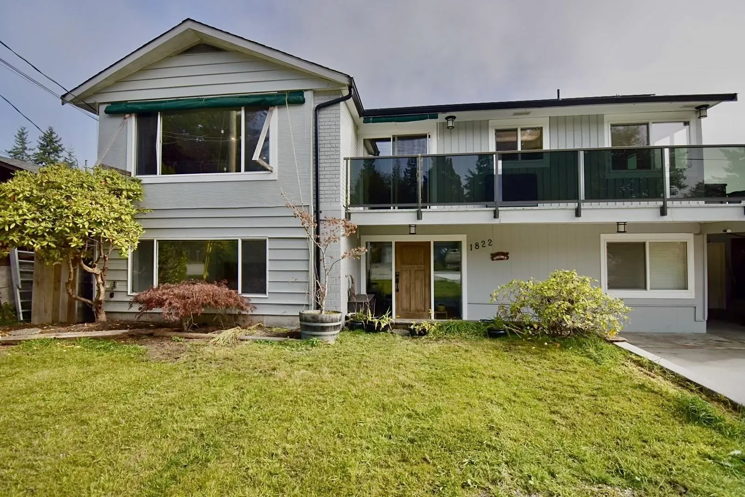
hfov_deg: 95.0
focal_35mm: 16
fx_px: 341
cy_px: 248
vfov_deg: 72.1
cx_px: 372
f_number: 4.8
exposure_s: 1/500
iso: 140
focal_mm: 11
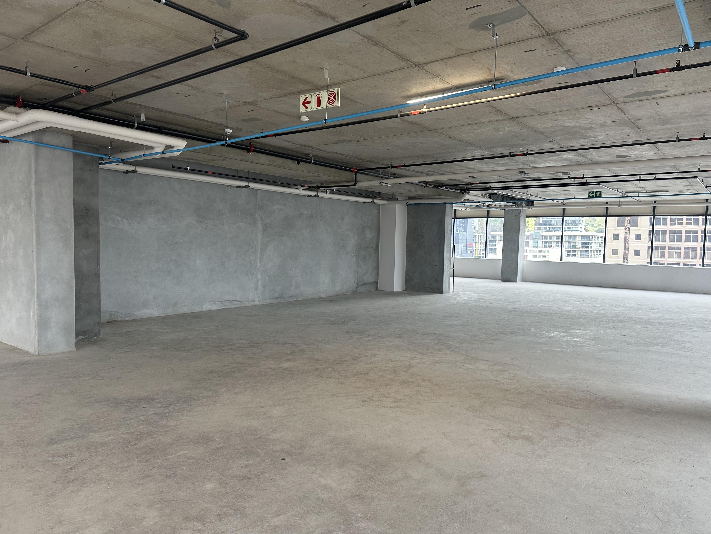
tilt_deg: -2.9
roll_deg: -1.6
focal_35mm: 24
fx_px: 493
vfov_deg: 56.8
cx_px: 356
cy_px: 267
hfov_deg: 71.6
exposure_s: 1/121
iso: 100
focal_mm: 6.86
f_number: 1.78
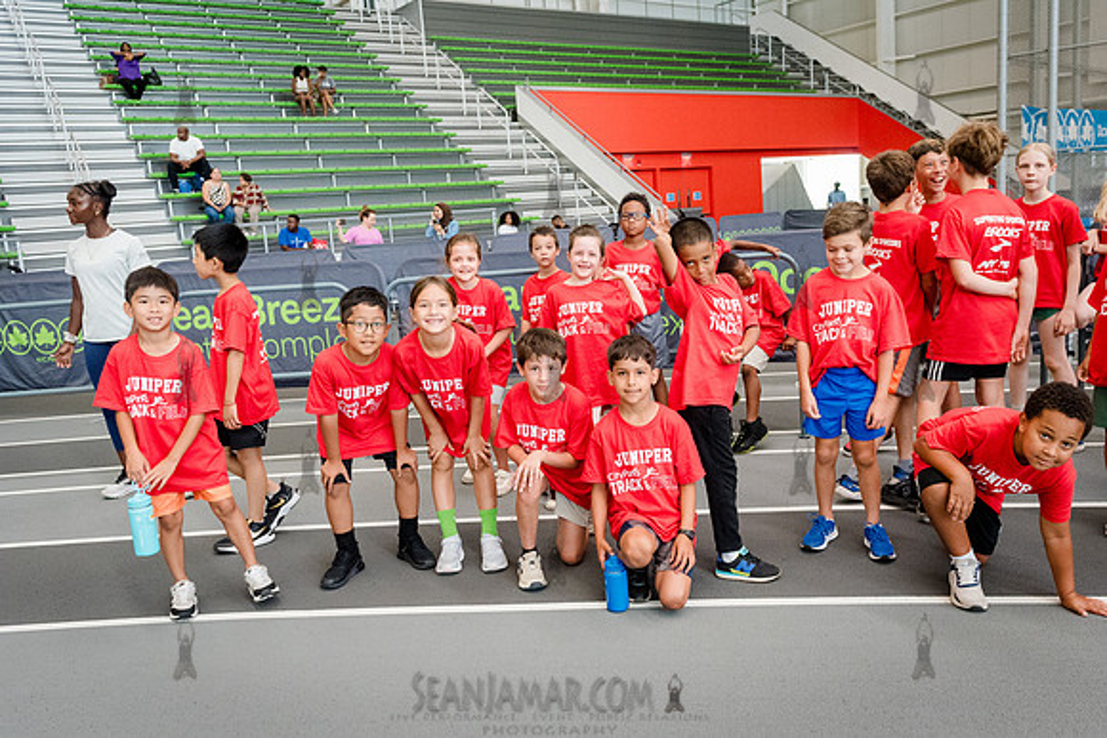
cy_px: 370
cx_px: 595
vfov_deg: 42.9
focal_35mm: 31
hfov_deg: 60.9
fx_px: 939
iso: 6400
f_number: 4
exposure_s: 1/640
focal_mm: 27
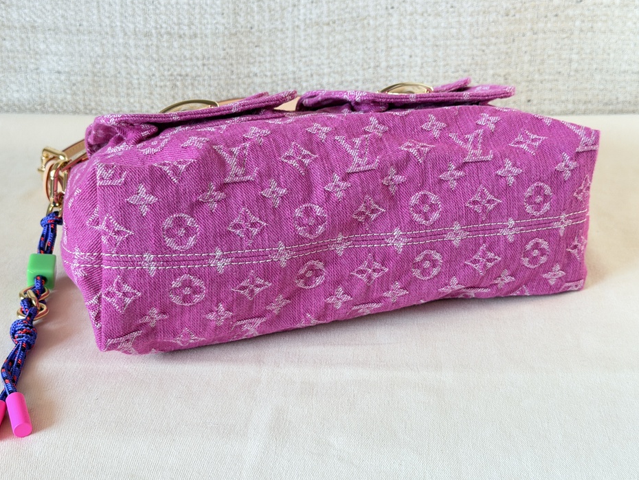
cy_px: 231
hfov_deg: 36.8
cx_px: 308
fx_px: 960
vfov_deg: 28.0
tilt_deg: -23.6
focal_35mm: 52
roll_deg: +1.4
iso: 80
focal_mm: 6.76
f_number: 1.78
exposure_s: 1/74
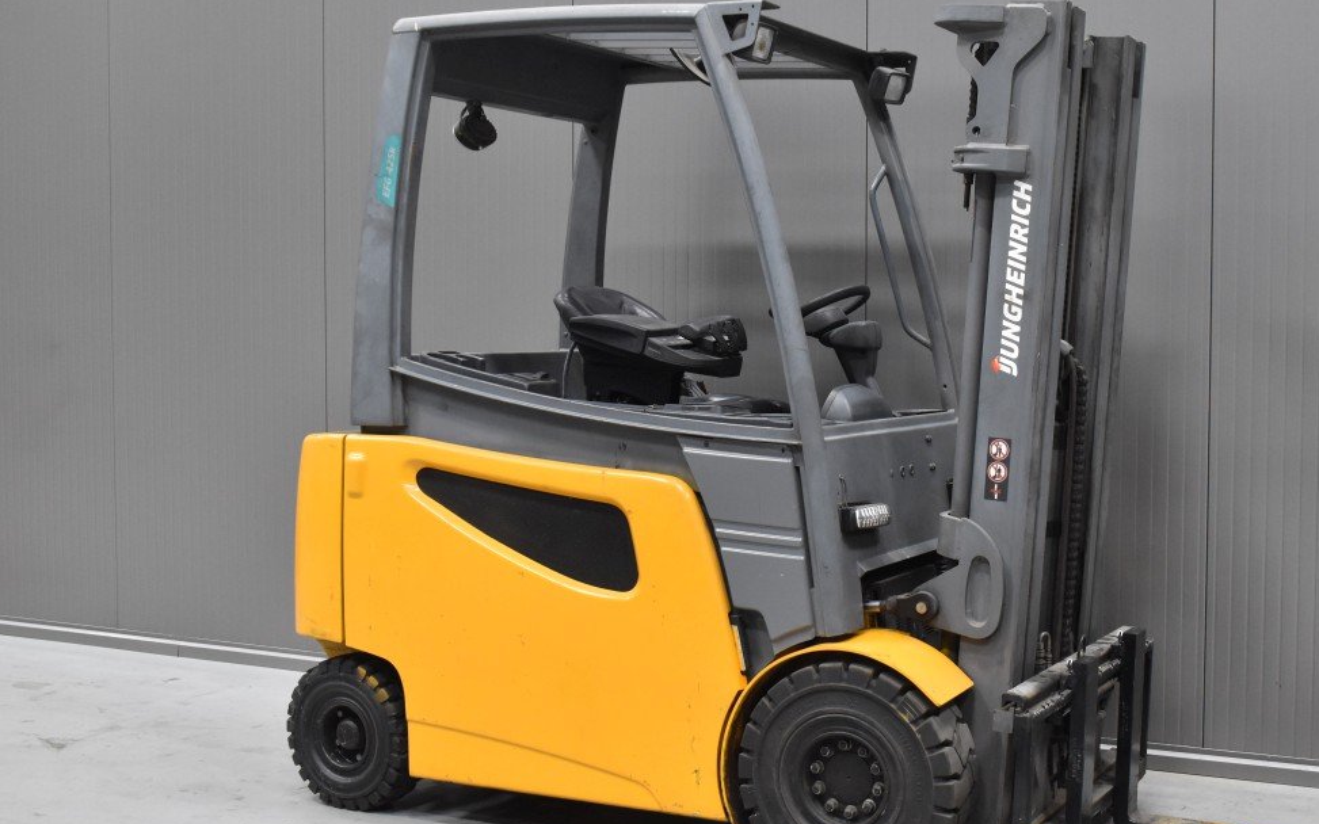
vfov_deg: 26.3
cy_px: 427
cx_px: 792
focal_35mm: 49
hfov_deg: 40.9
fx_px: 1761
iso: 1600
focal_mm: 26
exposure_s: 1/30
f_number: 5.6
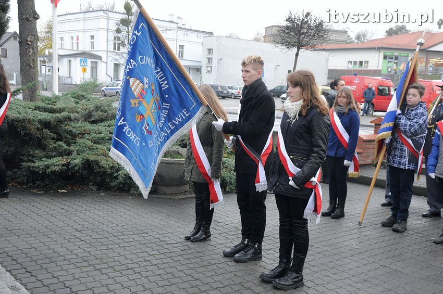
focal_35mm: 39
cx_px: 222
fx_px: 479
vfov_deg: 34.1
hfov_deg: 49.6
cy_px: 147
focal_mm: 26
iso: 1600
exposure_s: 1/200
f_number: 7.1
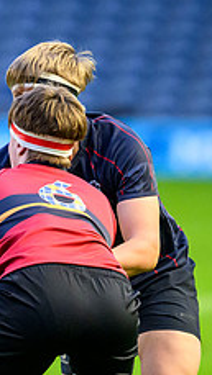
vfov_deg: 1.6
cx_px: -108
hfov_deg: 0.9
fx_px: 13287
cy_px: 239
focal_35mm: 1331
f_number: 4
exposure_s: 1/1000
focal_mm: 400
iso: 8000
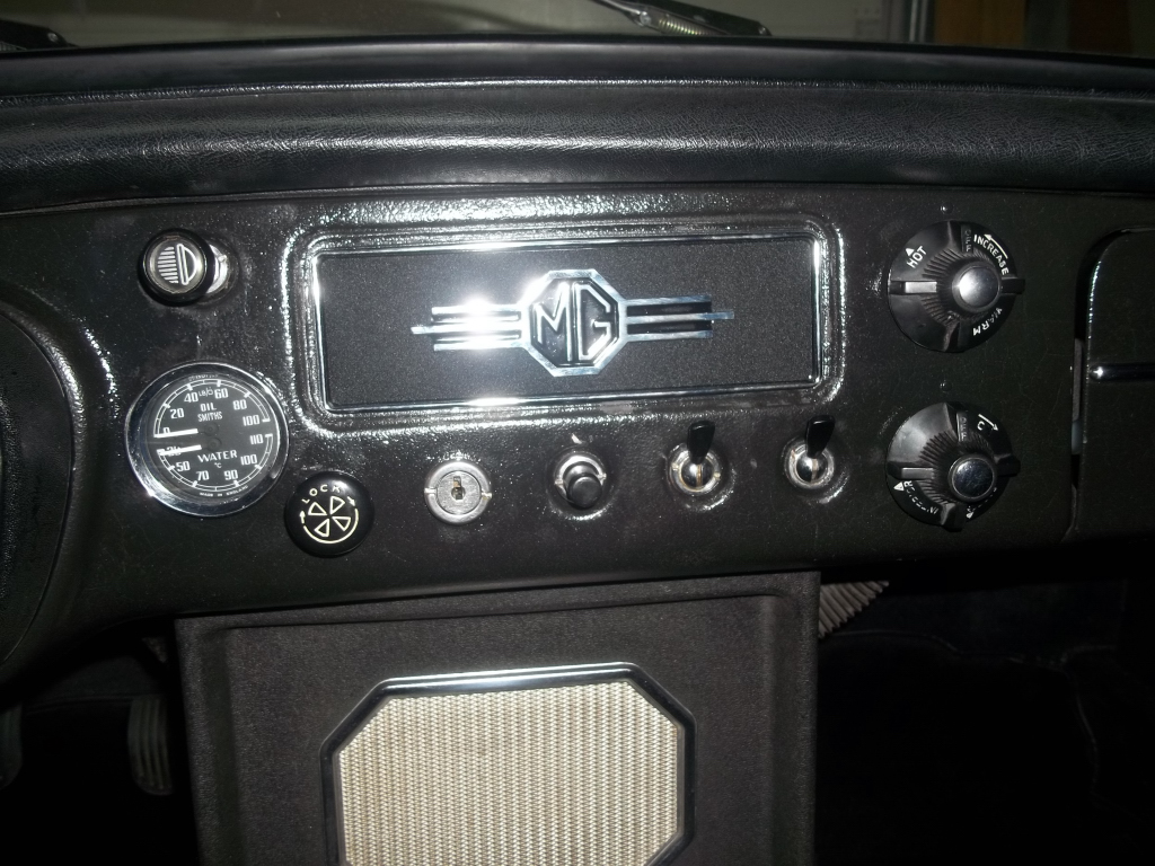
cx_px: 578
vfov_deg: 44.2
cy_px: 433
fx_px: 1068
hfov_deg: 56.8
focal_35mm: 32
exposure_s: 1/30
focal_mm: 5.7
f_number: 2.9
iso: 80
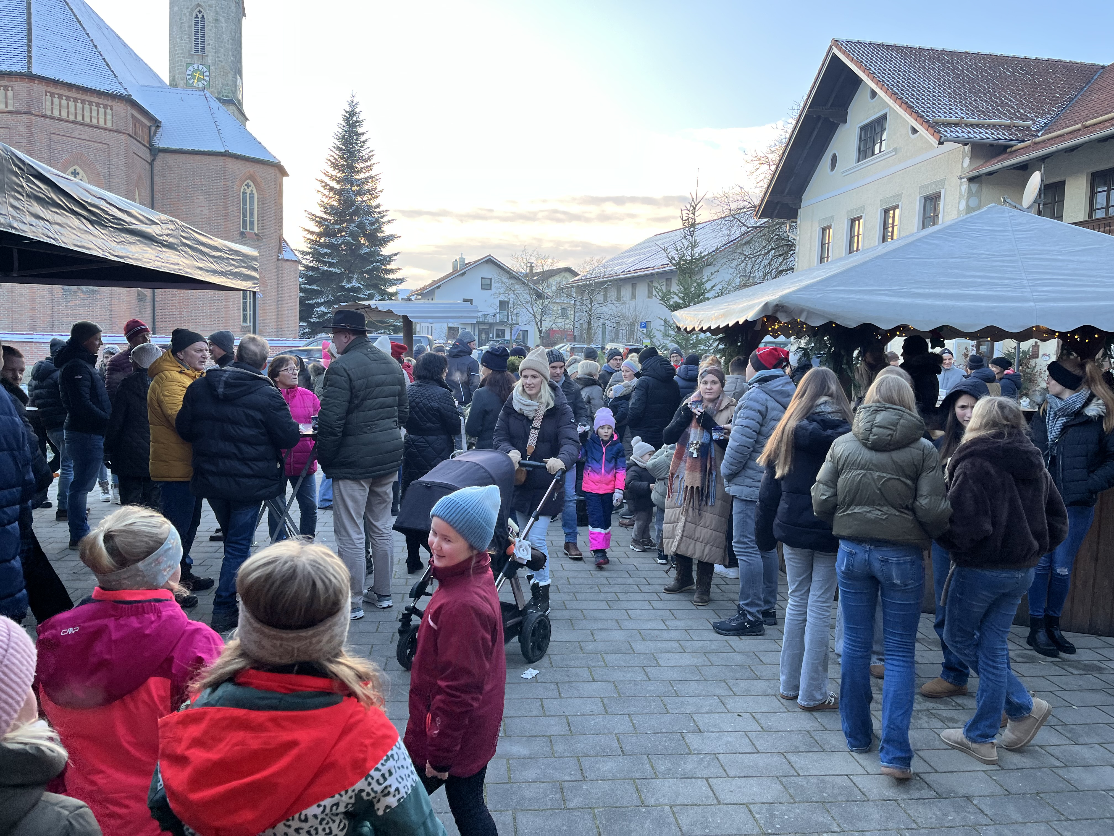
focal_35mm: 26
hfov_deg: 67.3
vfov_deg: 53.1
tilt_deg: -5.7
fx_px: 837
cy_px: 418
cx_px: 557
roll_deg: -2.1
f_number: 1.6
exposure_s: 1/144
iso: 32
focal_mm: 5.1
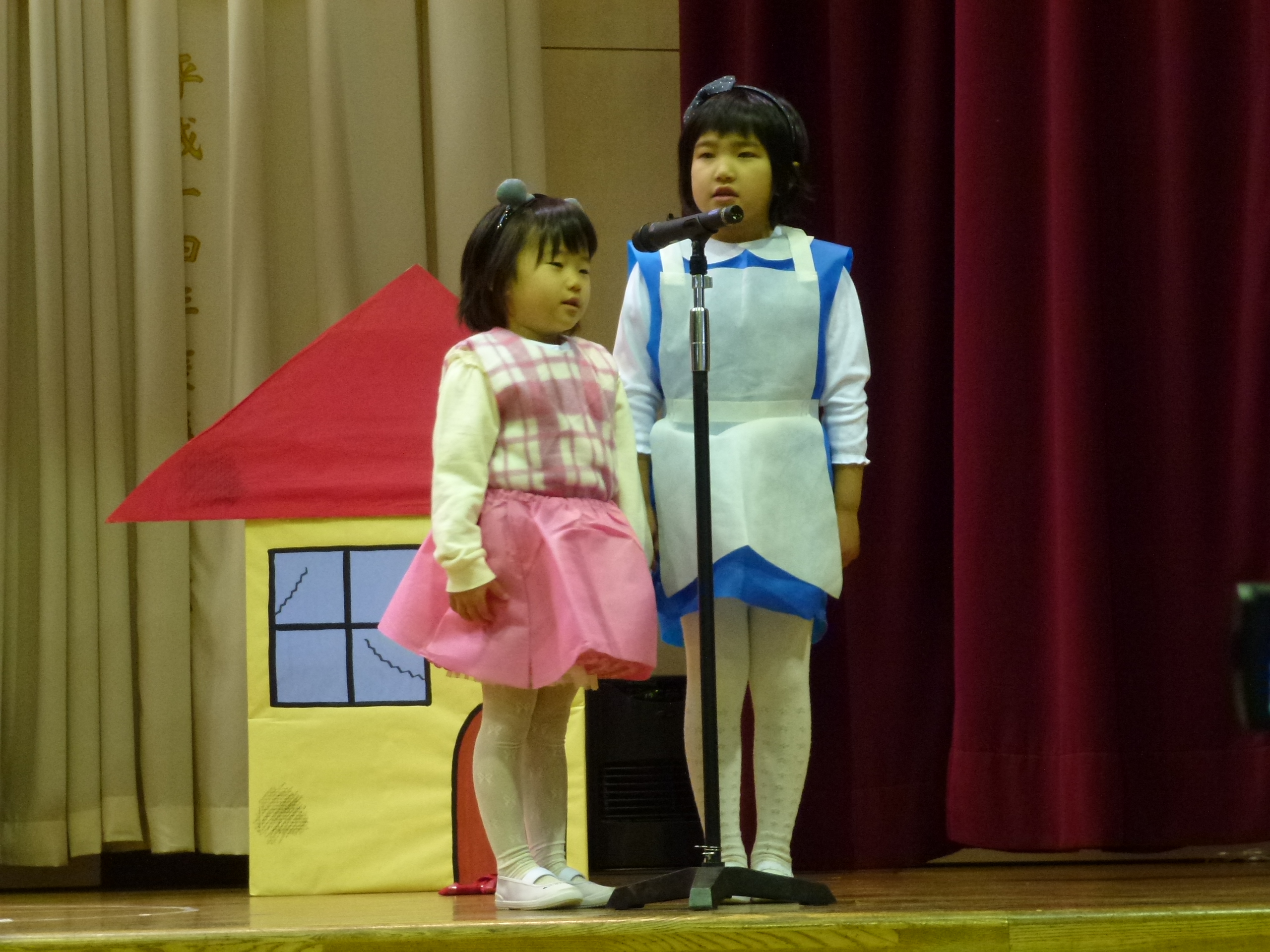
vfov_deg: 11.3
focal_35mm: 131
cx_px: 635
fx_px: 4806
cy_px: 476
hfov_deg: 15.1
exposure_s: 1/8
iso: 400
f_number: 5.2
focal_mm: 23.4
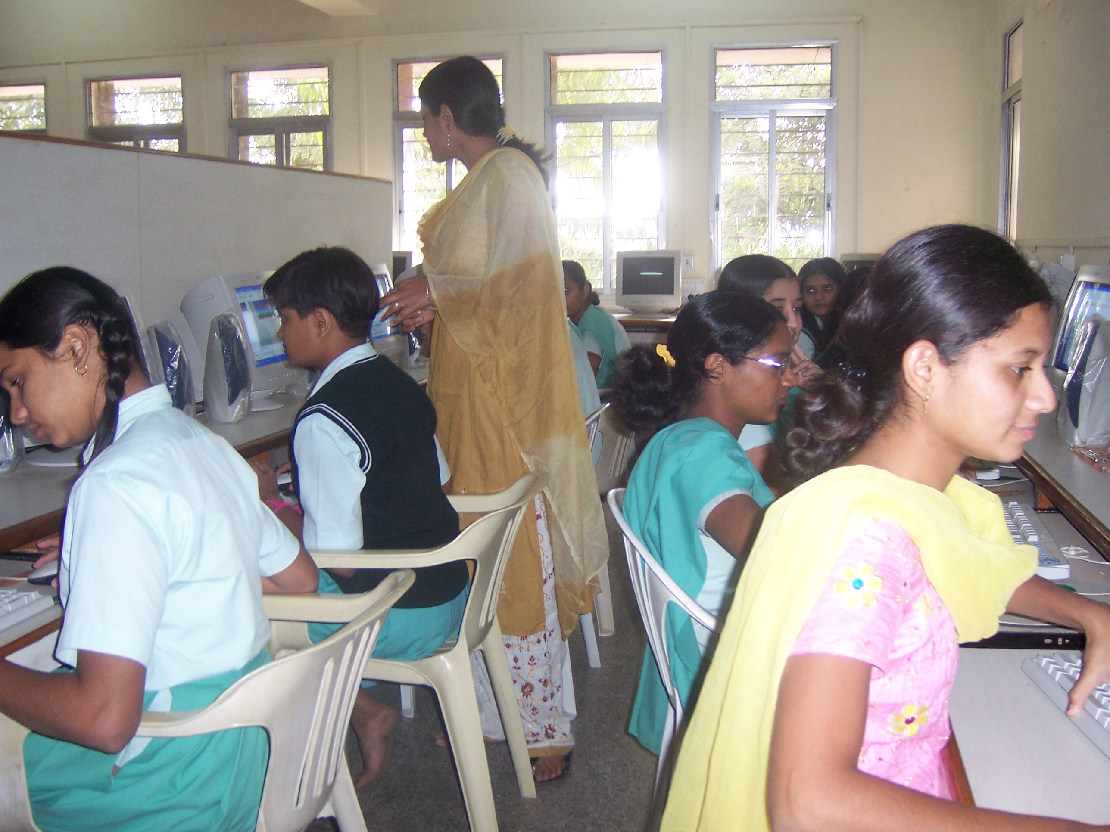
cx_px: 555
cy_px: 416
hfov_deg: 51.4
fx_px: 1154
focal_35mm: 36
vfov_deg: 39.7
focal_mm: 6.2
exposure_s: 1/60
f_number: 2.8
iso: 125
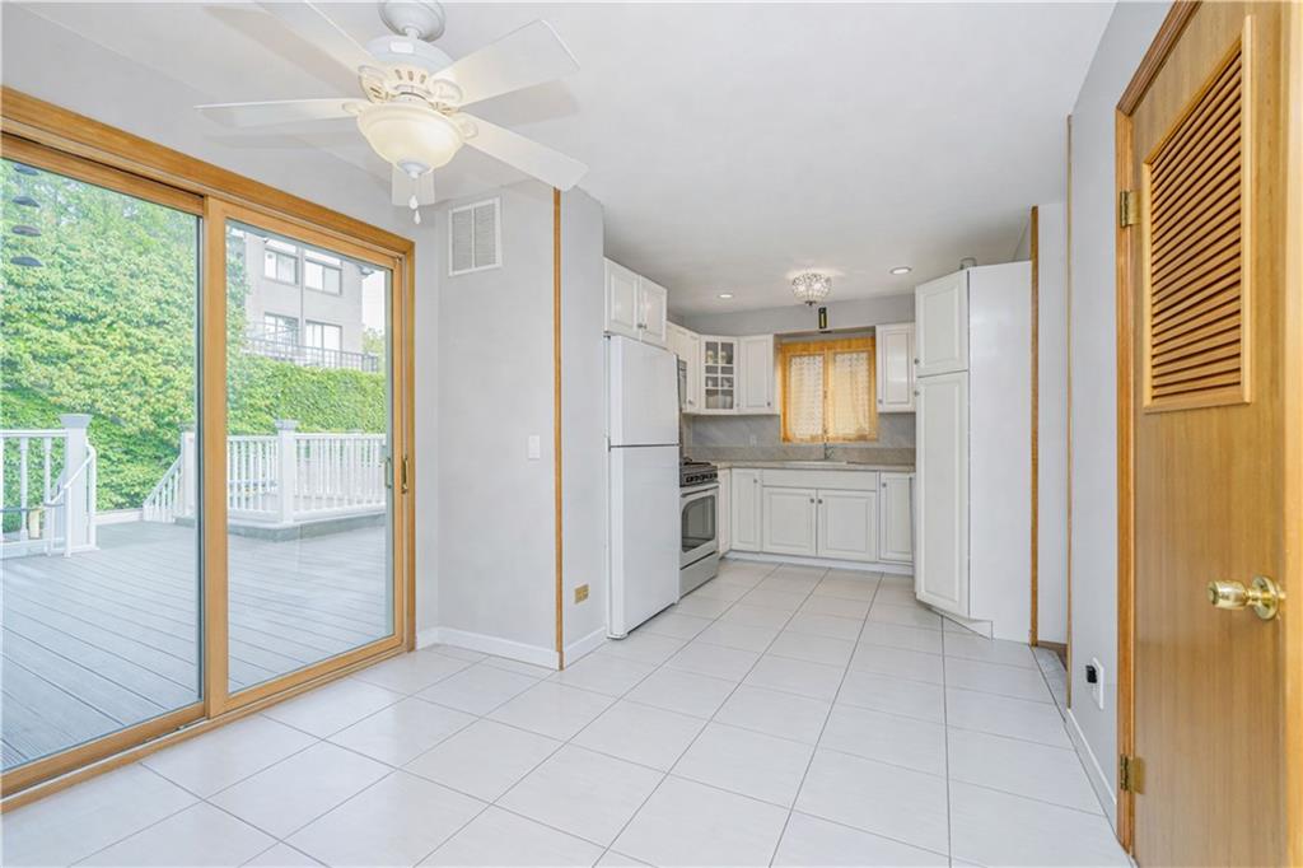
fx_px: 597
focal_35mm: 16
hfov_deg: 95.0
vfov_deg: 72.0
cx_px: 652
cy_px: 434
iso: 64
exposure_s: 1/50
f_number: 5
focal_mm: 16.5
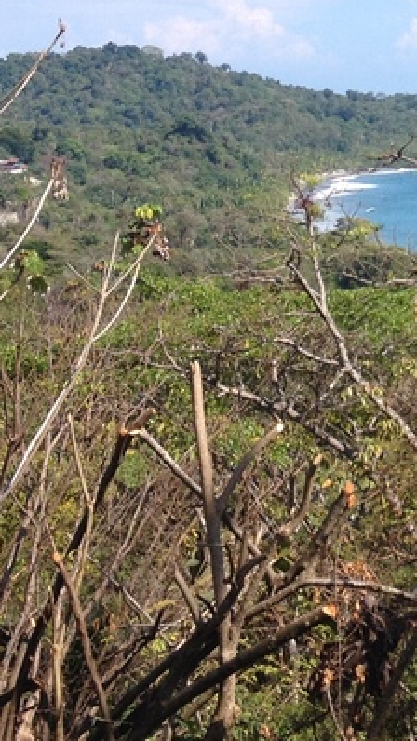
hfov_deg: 10.0
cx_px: 760
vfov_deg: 18.4
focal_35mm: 115
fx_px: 2260
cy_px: 102
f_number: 2.4
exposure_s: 1/1346
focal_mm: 4.28
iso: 50
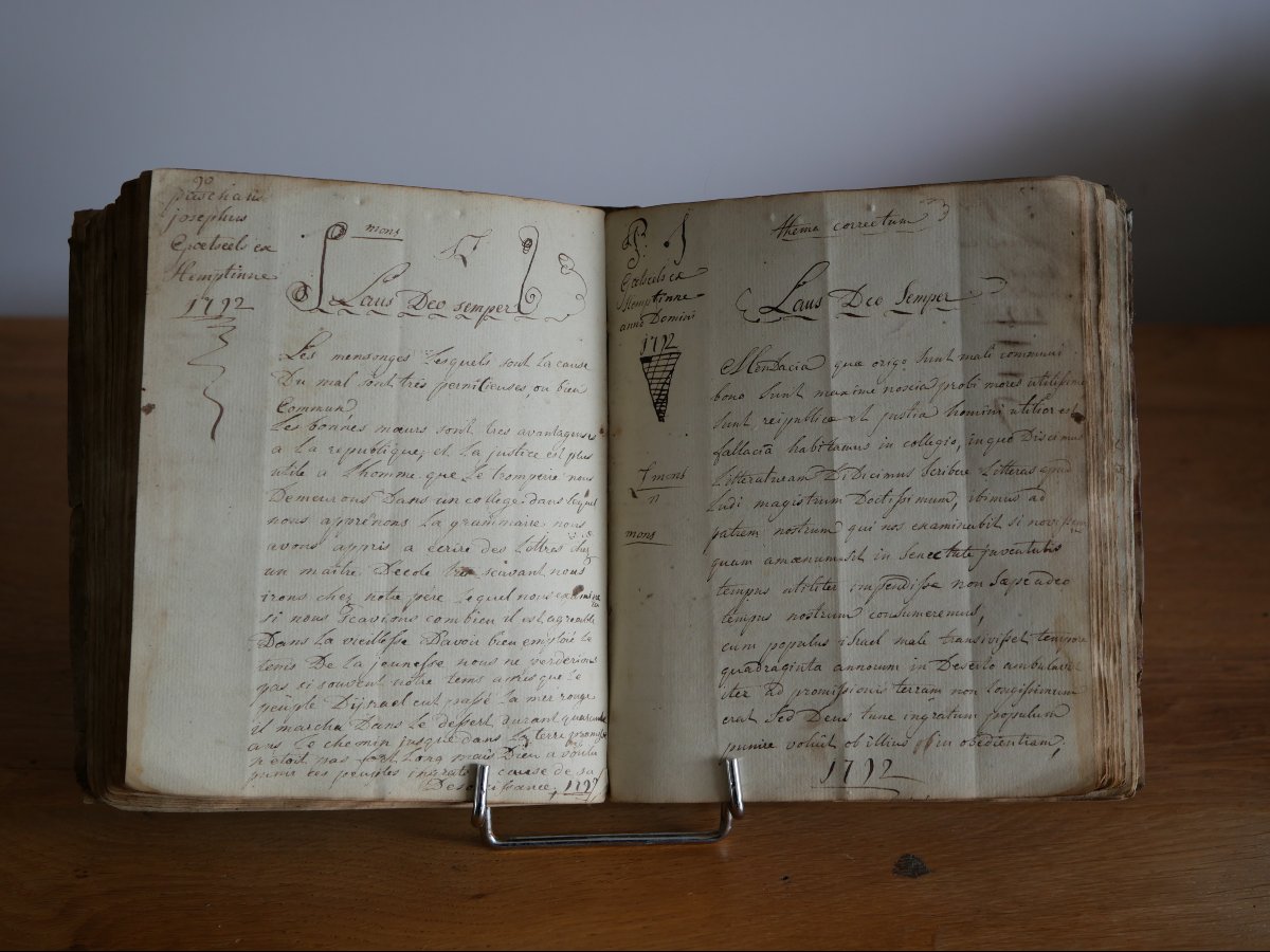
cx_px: 635
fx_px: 2201
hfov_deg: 32.2
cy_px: 476
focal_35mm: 60
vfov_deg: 24.4
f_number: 2.8
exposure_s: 1/60
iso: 250
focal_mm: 30
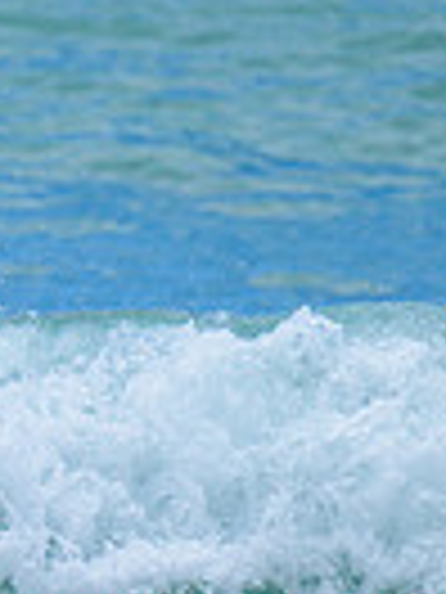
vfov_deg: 1.1
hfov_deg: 0.9
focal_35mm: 1727
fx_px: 29668
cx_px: -559
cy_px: 416
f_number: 7.6
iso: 280
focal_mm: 410
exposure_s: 1/2000
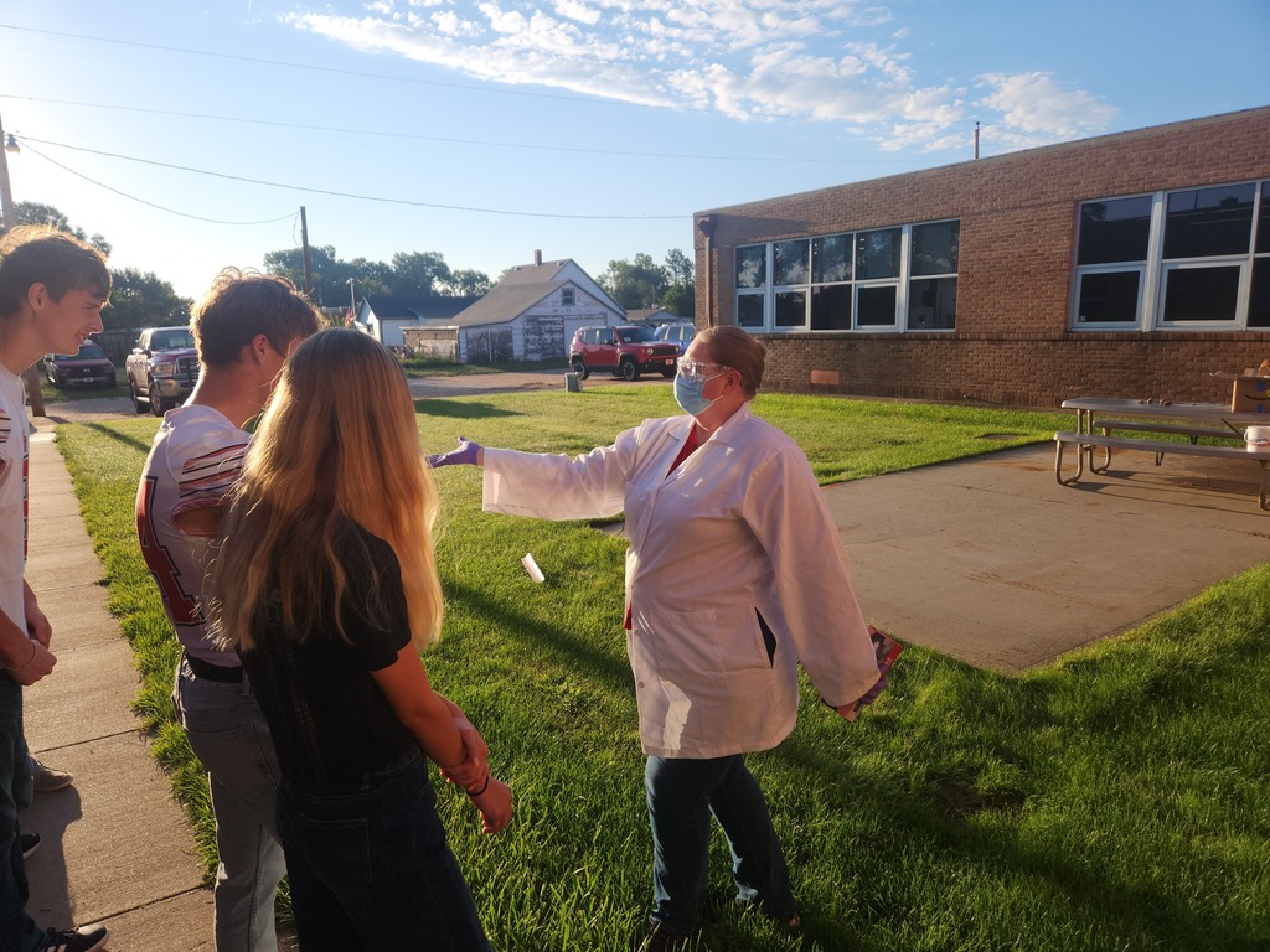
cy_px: 476
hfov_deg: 73.9
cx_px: 635
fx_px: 844
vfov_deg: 58.9
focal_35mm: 23
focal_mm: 5.4
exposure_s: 1/1027
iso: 20
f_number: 1.8
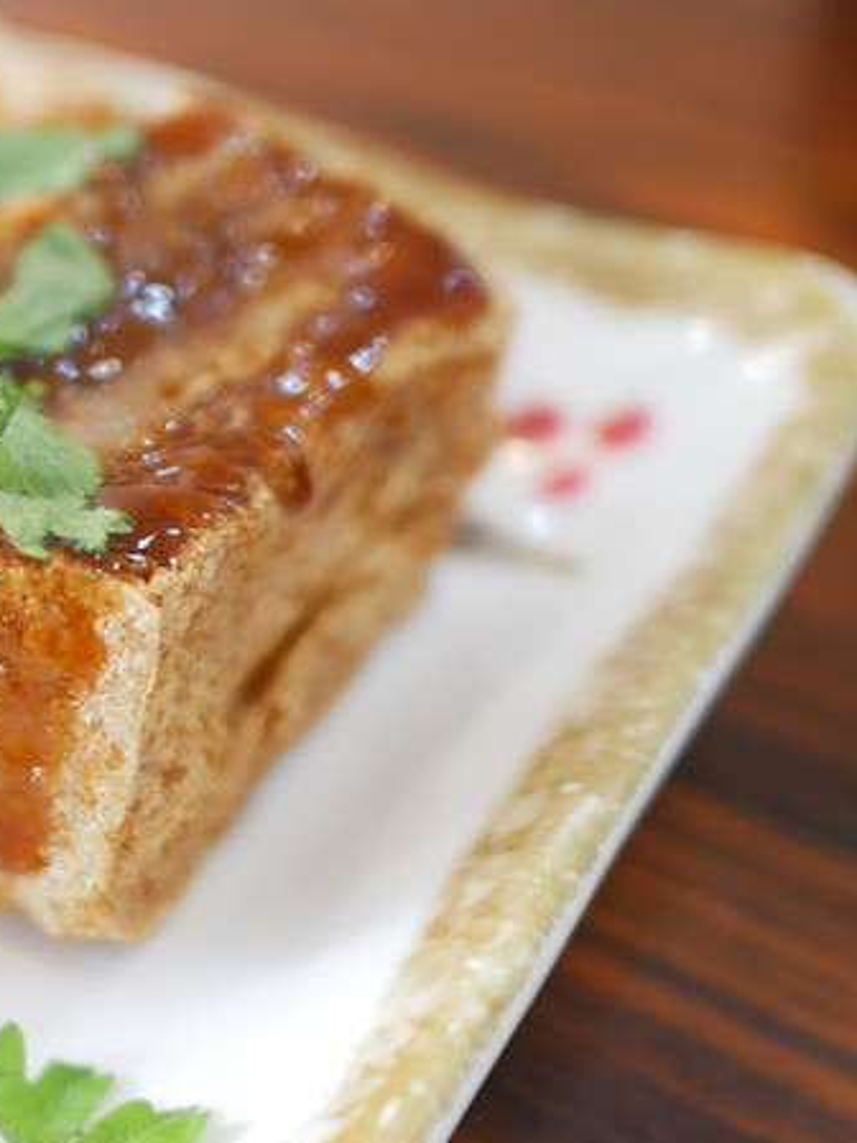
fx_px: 2212
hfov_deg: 19.6
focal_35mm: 67
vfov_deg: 29.0
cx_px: -355
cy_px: 526
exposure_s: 1/60
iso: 250
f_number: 1.7
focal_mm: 15
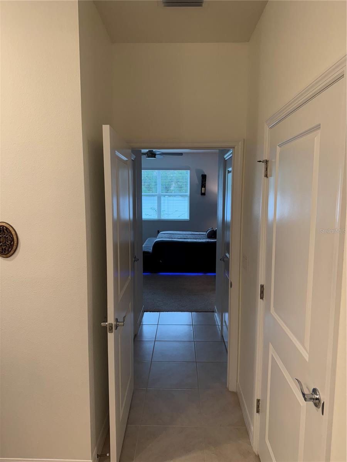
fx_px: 321
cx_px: 174
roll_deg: -0.8
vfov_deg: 71.6
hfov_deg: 56.8
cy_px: 231
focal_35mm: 24
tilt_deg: -7.0
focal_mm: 6.76
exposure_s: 1/120
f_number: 1.78
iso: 200
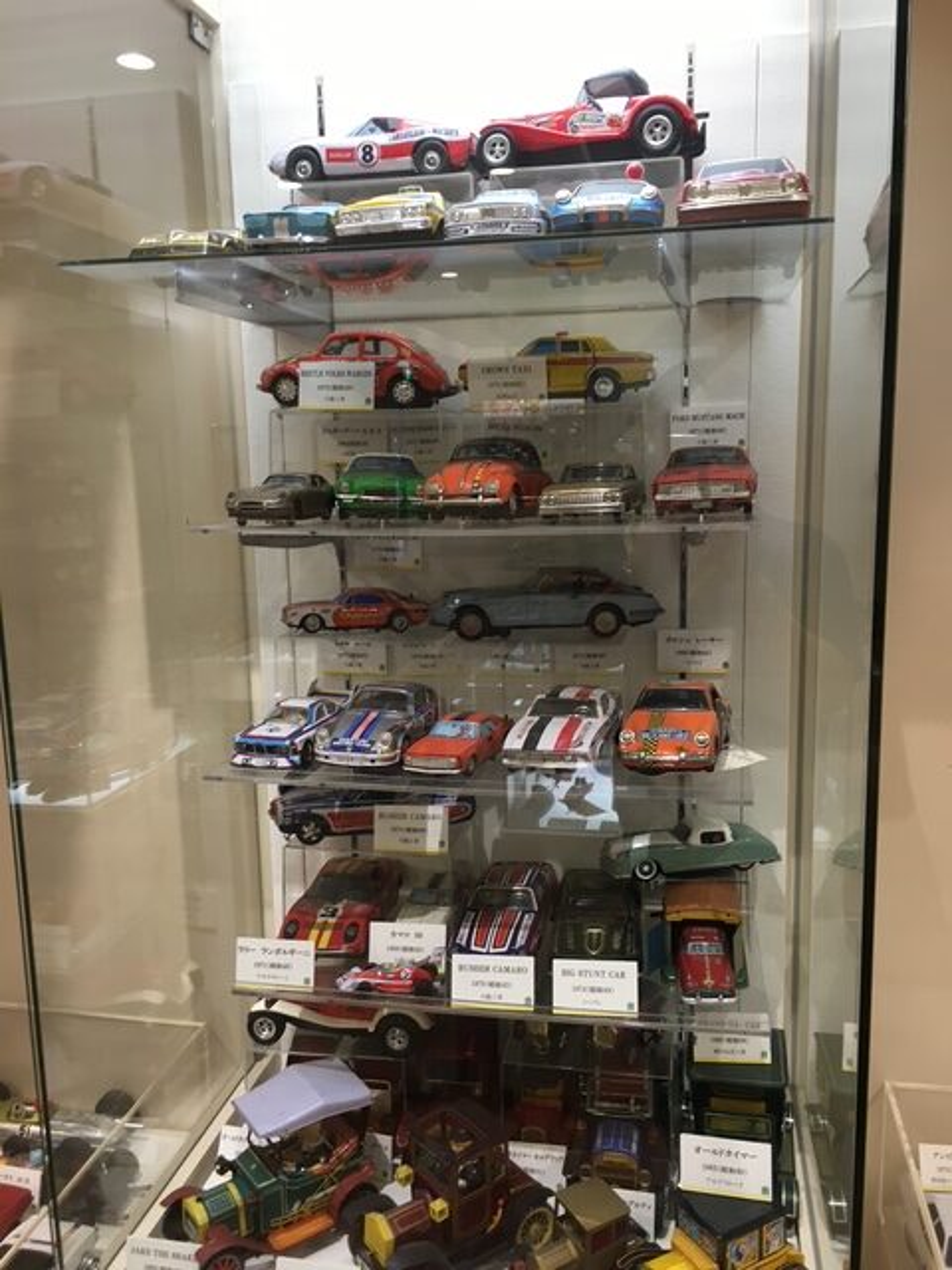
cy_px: 635
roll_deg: -0.1
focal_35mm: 29
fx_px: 1063
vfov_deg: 61.7
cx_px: 476
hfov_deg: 48.2
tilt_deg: -8.5
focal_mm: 4.15
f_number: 2.2
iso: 80
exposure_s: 1/33
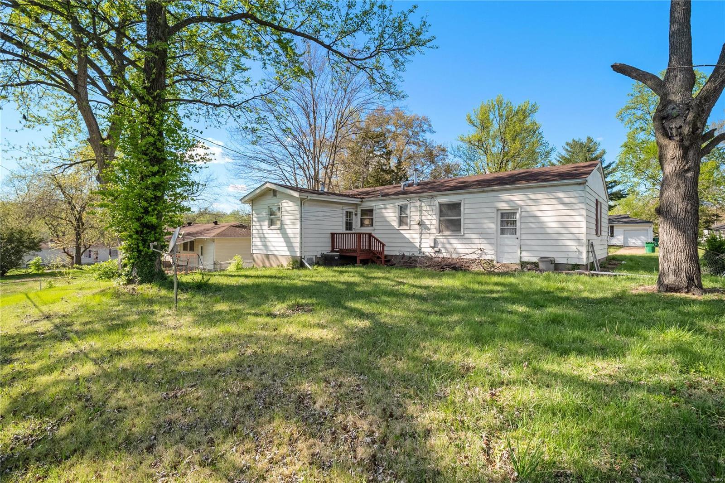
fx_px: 322
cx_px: 362
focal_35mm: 16
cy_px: 242
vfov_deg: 73.7
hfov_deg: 96.7
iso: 400
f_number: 8
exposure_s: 1/500
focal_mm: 8
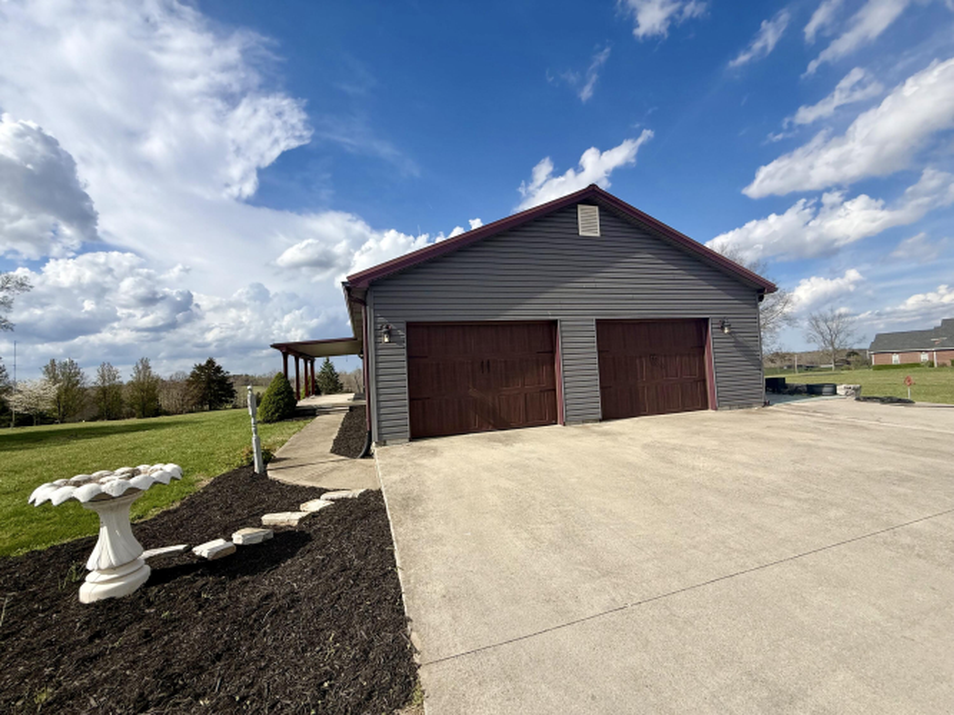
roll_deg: +3.8
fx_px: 386
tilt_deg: +1.8
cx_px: 477
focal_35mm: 14
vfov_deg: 85.7
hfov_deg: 102.1
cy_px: 358
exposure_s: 1/2506
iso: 50
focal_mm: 2.22
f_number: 2.2
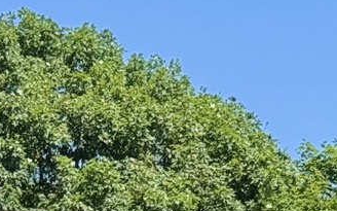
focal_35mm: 248
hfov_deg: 8.4
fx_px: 2278
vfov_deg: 5.0
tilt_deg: +5.2
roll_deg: +1.7
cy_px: 611
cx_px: 382
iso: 64
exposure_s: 1/2762
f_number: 1.78
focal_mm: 6.76
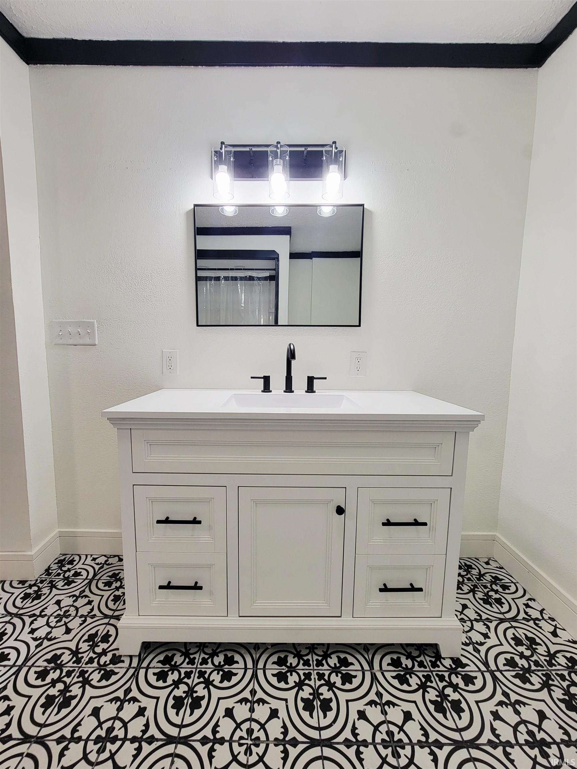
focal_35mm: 13
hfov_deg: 89.9
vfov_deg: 106.2
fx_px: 289
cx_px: 288
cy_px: 384
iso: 100
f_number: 2.2
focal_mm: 2.2
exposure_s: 1/60.2
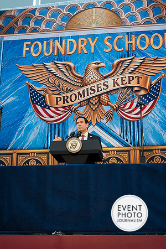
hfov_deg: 26.0
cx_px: 83
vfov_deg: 38.2
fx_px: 360
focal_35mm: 52
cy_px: 124
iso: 250
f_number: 2.8
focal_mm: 35
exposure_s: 1/200
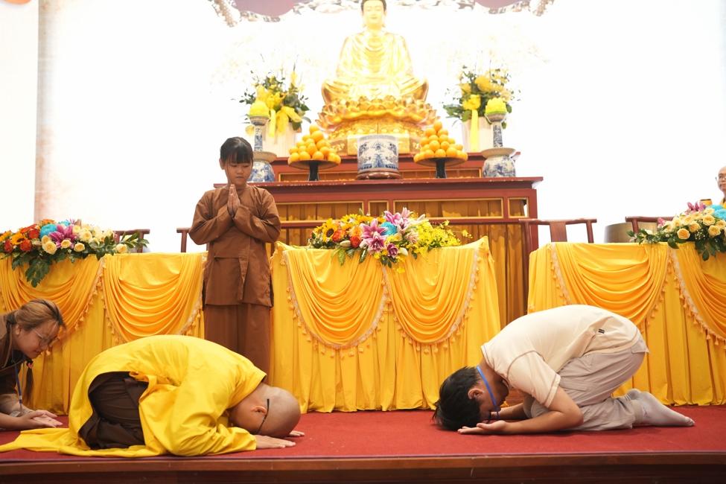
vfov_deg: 37.9
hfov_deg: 54.4
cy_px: 242
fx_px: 706
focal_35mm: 35
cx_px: 363
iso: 1250
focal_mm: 35
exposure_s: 1/125
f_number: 2.5
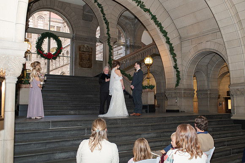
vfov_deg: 35.6
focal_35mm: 37
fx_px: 254
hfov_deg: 51.5
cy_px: 82
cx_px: 130
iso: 1000
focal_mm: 35
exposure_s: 1/200
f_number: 3.5
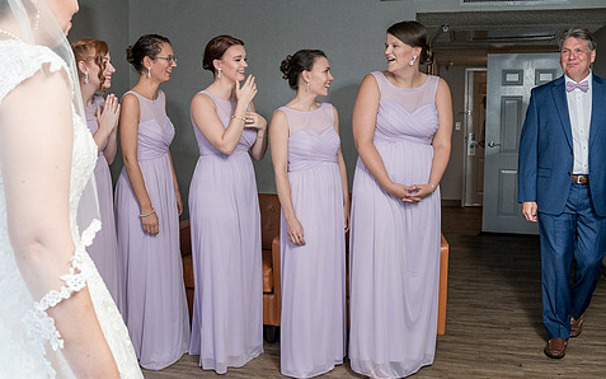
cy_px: 192
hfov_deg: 52.7
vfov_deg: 34.4
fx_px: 611
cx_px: 281
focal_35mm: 37
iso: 1000
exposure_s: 1/200
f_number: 6.3
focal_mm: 24
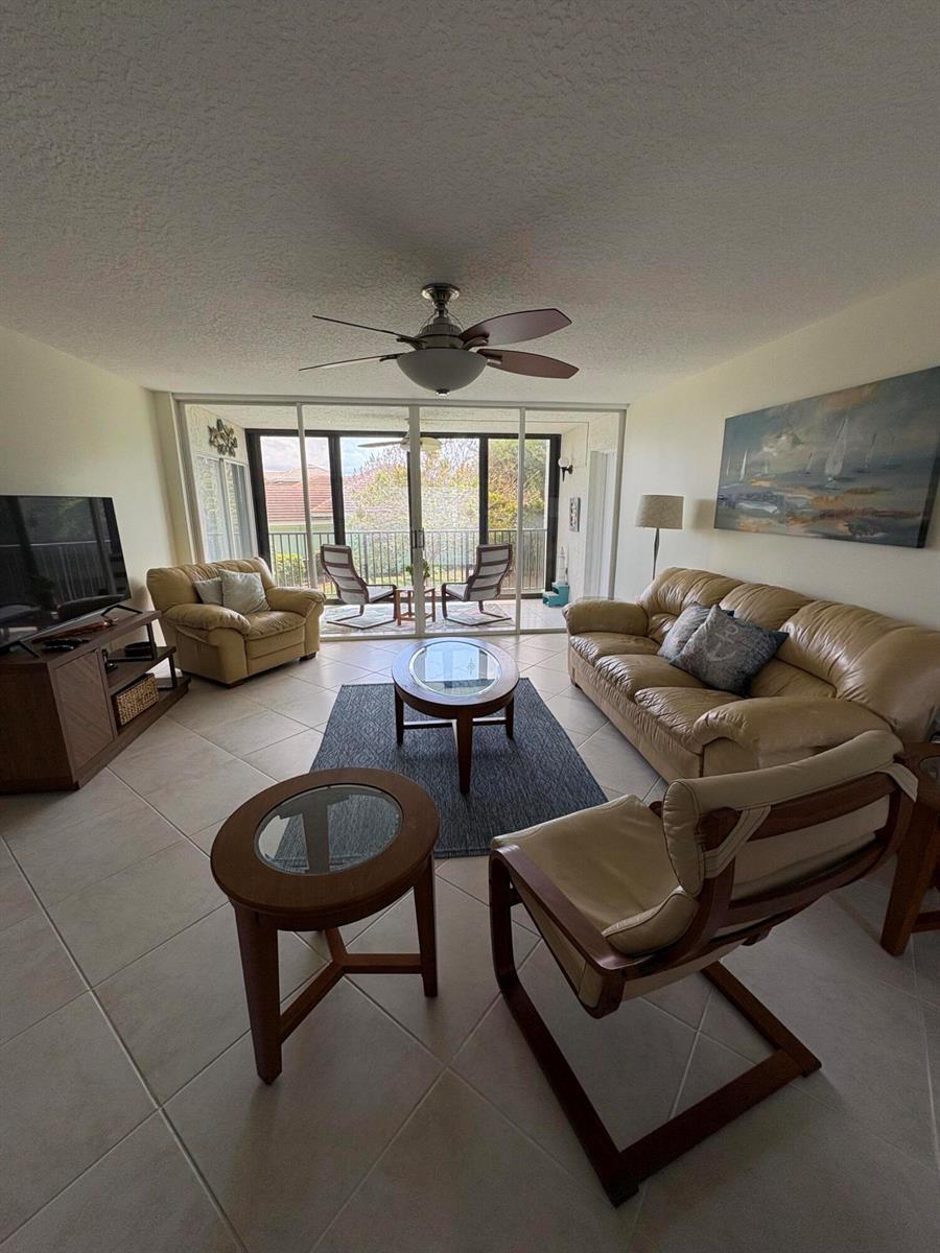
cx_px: 470
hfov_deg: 85.7
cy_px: 626
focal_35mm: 14
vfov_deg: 102.1
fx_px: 507
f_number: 2.2
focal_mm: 2.22
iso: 50
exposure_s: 1/169
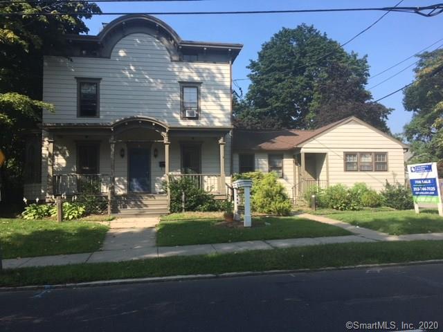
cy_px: 166
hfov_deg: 61.7
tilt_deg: +5.0
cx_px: 222
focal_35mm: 29
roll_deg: +0.1
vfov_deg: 48.2
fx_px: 371
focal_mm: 4.15
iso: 25
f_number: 2.2
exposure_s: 1/845
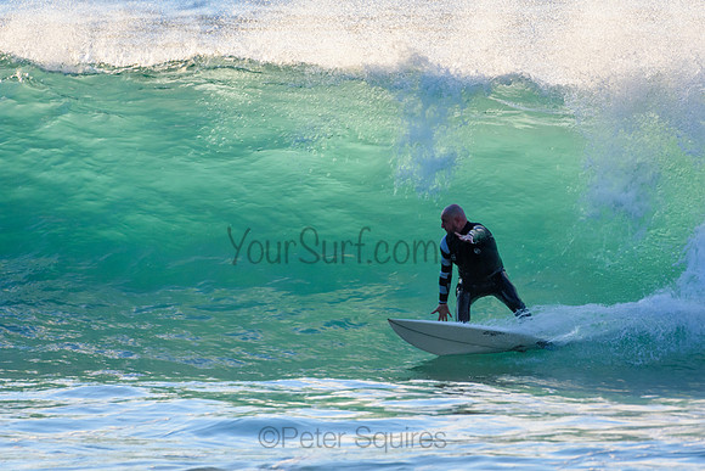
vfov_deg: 1.8
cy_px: 236
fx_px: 14690
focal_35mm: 750
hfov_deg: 2.7
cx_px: 352
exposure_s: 1/1600
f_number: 5.6
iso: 720
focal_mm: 500
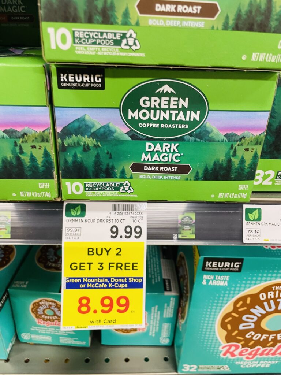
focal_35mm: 26
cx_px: 140
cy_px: 188
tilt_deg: -31.2
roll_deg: -1.4
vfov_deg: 67.3
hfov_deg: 53.1
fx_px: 281
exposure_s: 1/60
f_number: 1.6
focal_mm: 4.2
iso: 125
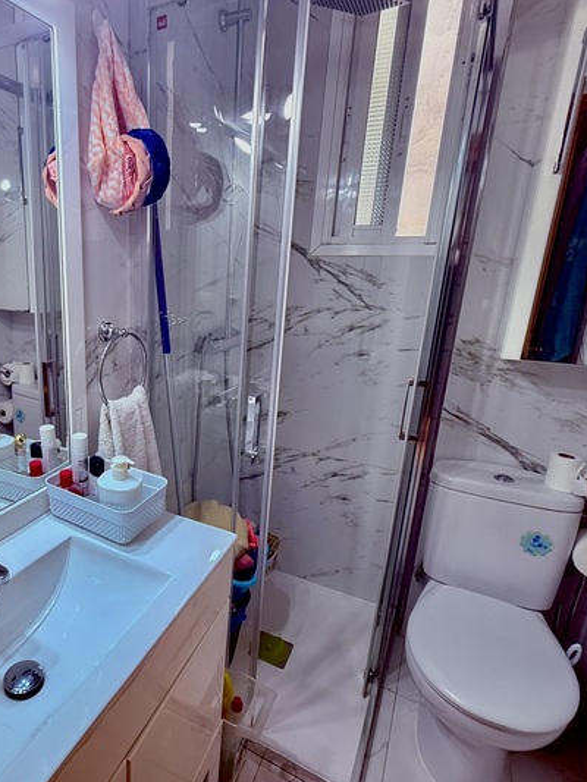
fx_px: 475
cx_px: 156
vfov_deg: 79.0
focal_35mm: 21
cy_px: 392
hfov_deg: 60.4
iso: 100
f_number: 2.2
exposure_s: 1/100
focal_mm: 2.22
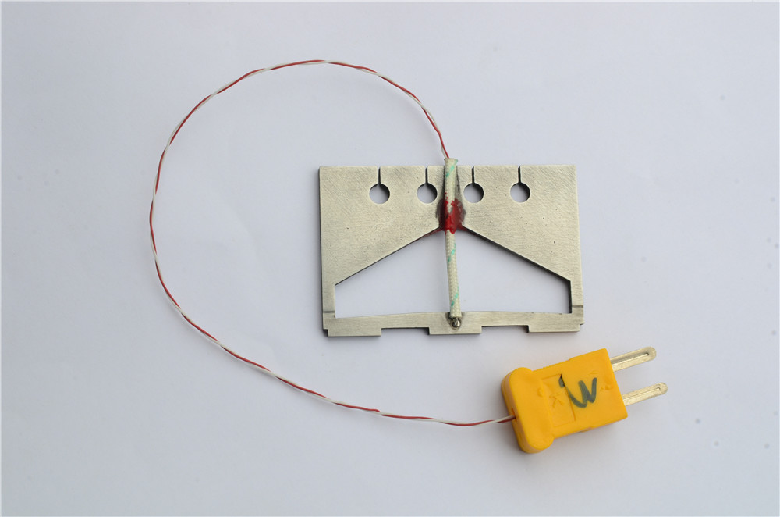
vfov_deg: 18.1
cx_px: 390
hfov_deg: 27.0
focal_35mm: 75
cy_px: 258
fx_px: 1621
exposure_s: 1/25
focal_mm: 50
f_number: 16
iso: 100
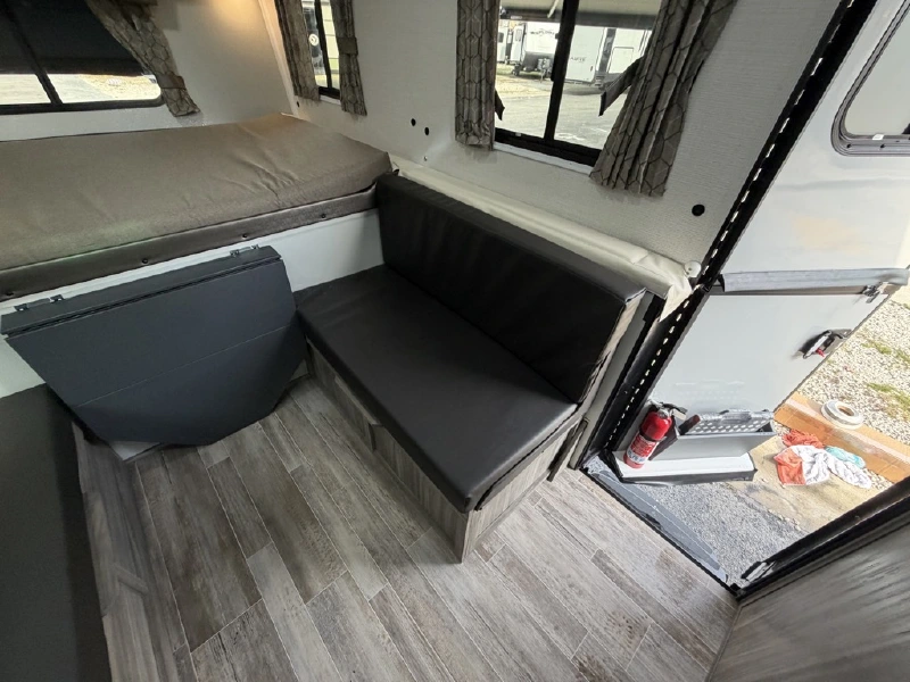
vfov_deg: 85.7
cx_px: 455
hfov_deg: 102.1
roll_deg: -1.0
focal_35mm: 14
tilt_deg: -38.3
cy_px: 341
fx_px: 368
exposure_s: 1/121
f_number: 2.2
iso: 125
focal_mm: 2.22
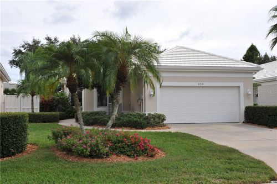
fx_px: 308
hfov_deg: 48.5
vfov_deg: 33.4
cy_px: 92
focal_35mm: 40
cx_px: 138
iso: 200
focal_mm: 40
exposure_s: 1/320
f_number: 9
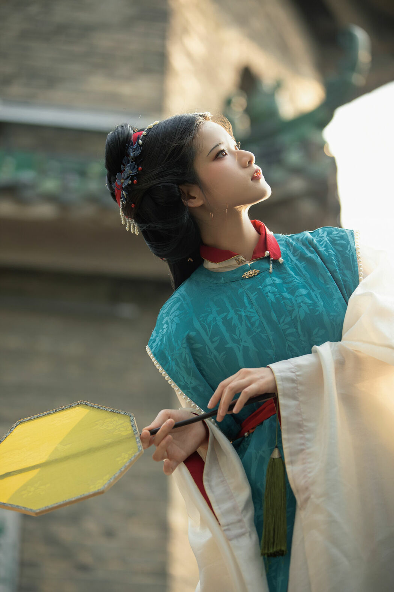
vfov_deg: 19.6
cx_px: 197
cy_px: 296
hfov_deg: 13.2
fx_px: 1707
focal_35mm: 104
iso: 200
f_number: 2.8
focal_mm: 105
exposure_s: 1/500
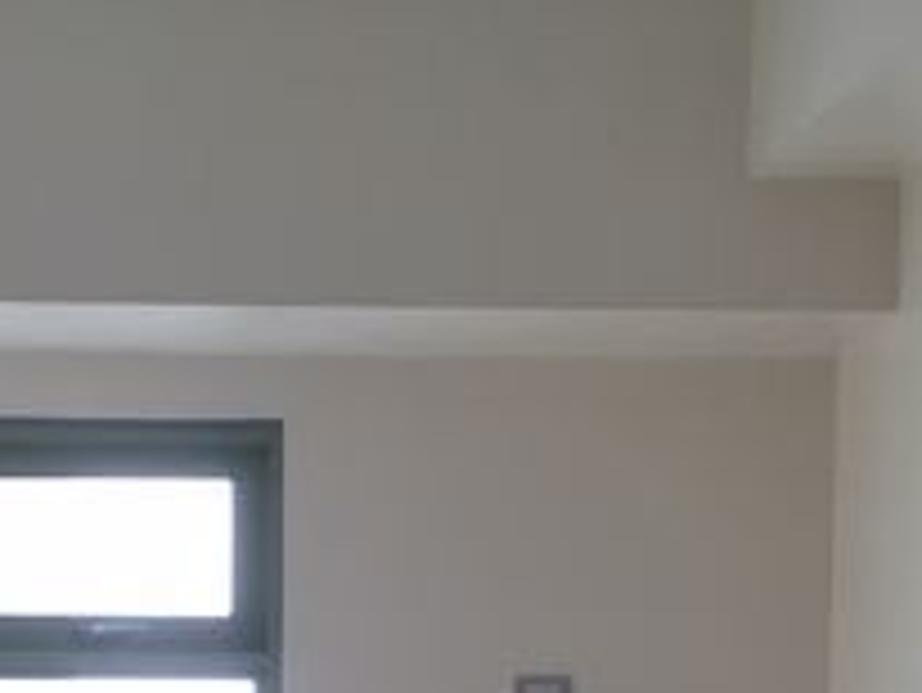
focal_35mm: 99
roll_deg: +0.0
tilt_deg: -4.6
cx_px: 238
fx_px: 2638
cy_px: 965
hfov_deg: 19.7
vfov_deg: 14.2
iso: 32
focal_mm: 4.15
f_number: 2.2
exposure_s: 1/30
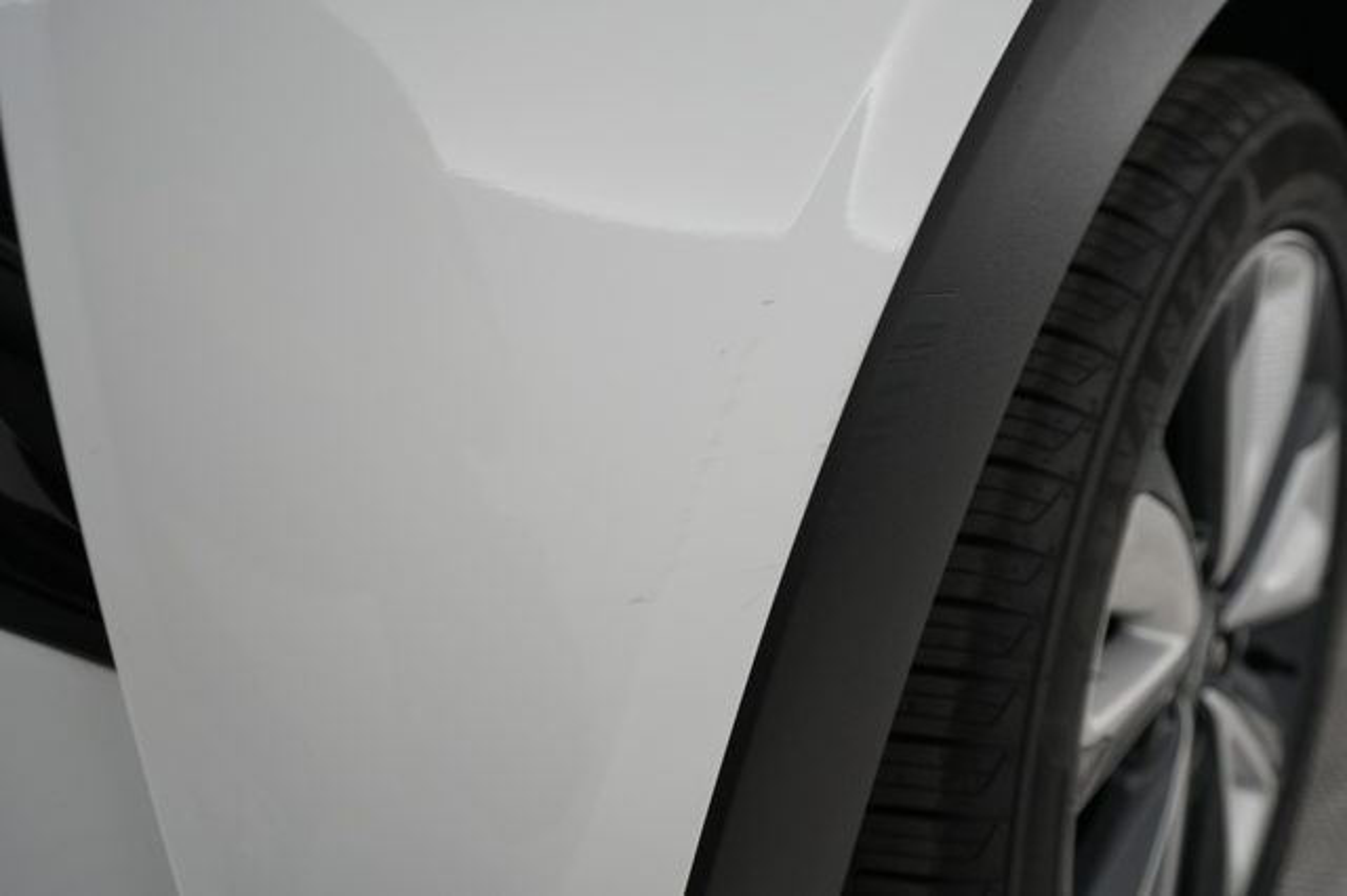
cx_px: 674
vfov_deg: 46.4
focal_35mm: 28
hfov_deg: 65.5
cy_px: 448
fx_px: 1047
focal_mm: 28
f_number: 4.5
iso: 1250
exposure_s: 1/100
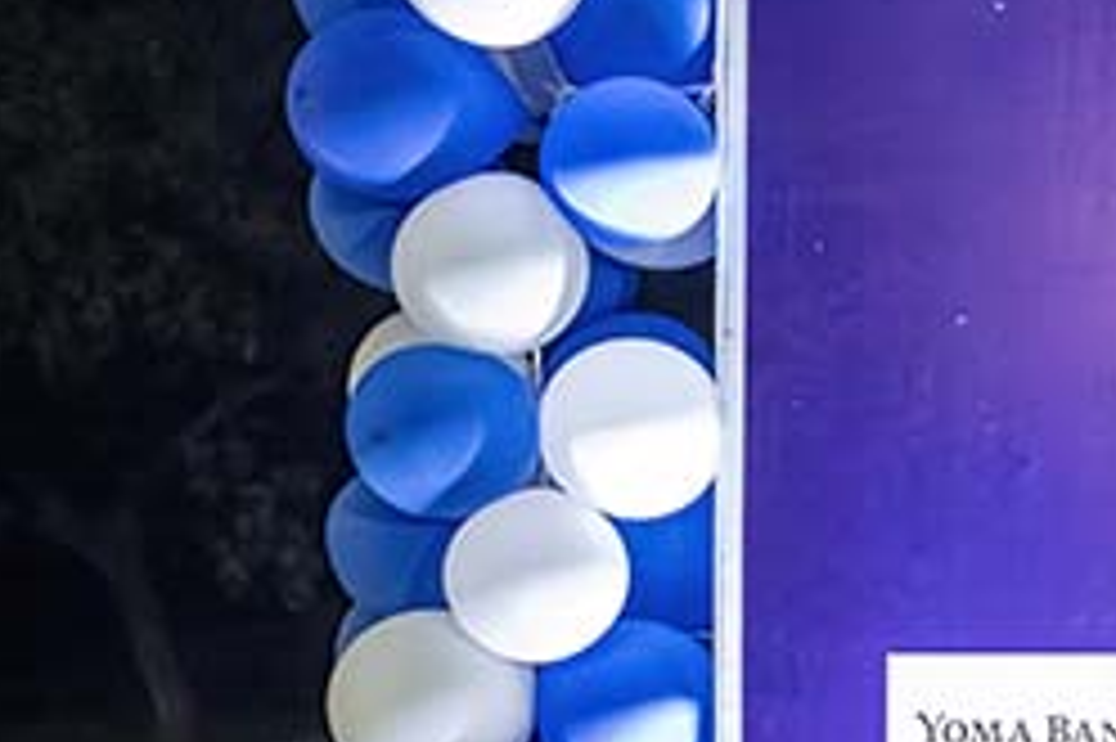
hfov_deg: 12.5
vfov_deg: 9.3
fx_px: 4554
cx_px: 2124
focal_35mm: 147
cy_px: 616
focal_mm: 38
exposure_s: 1/200
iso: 6400
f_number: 4
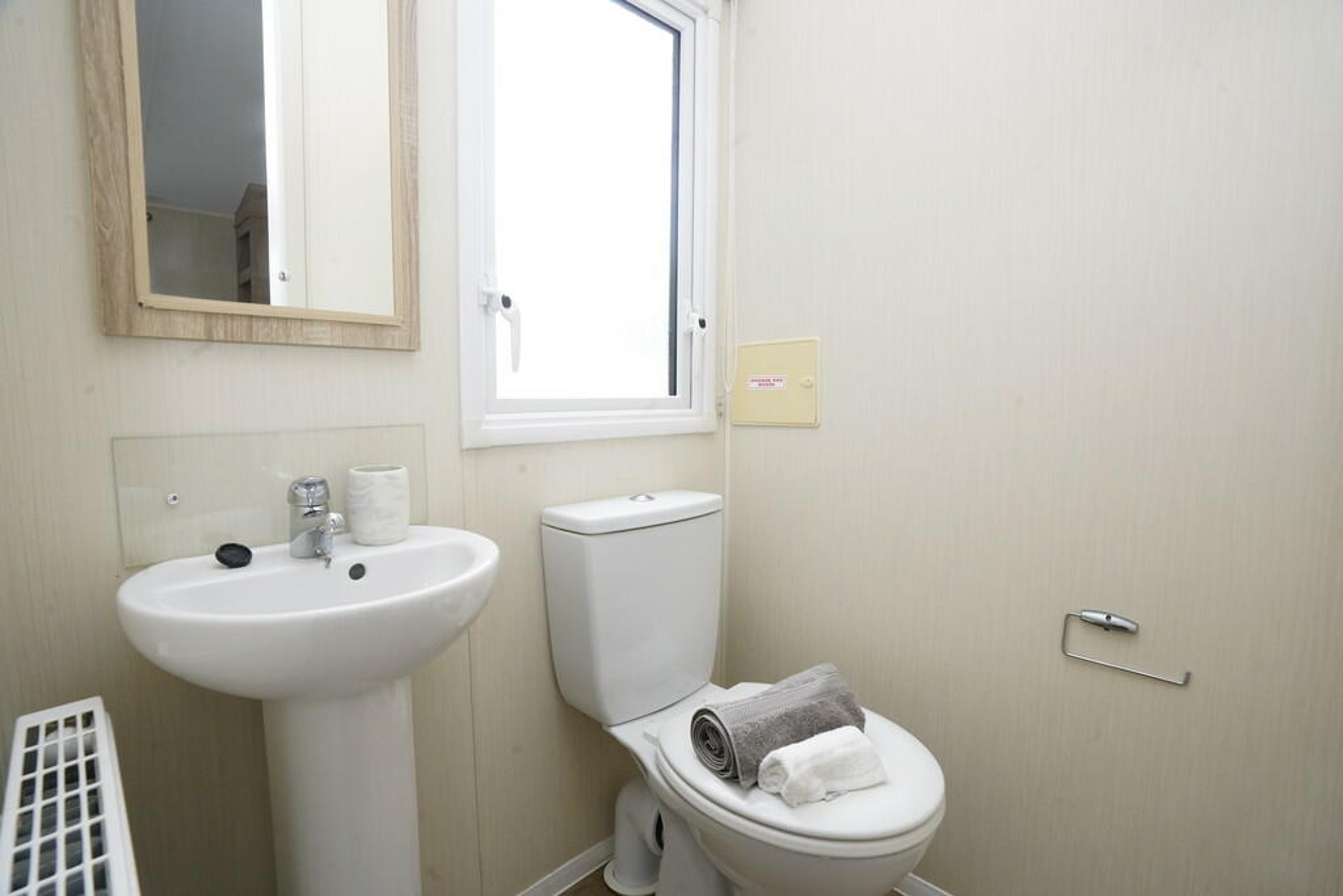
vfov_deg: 73.8
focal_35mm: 16
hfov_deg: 96.7
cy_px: 448
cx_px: 672
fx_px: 597
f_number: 13
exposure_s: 1/60
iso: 1600
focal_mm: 16
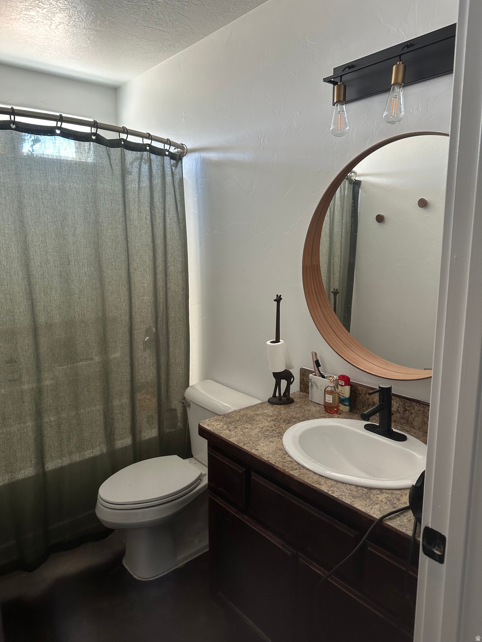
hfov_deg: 56.8
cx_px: 241
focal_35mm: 24
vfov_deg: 71.6
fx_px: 446
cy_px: 321
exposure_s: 1/60
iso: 160
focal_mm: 6.86
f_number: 1.78
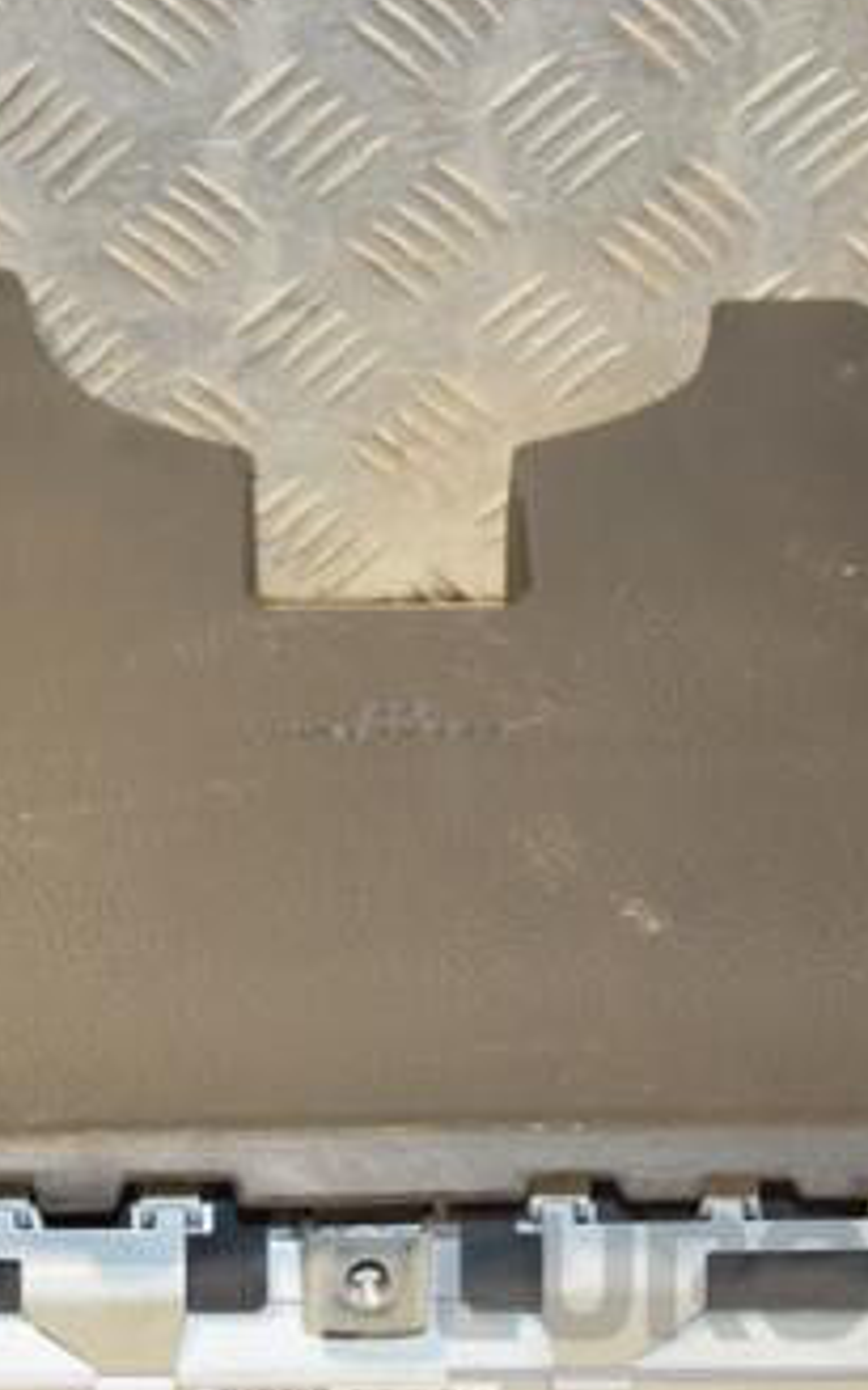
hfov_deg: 15.5
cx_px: 356
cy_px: 712
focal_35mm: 84
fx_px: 3179
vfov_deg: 24.6
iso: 800
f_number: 5
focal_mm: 30
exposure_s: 1/160
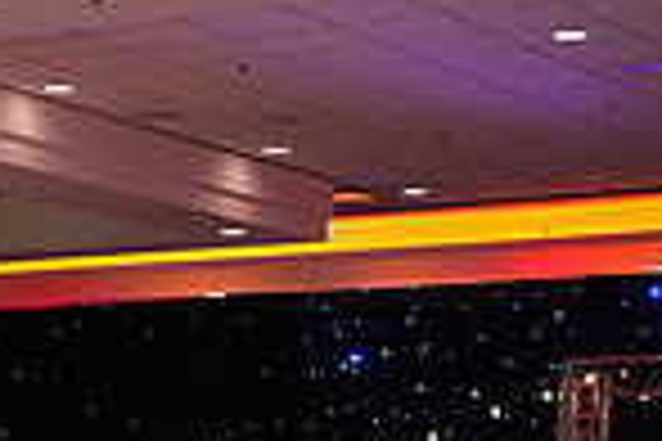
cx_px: -594
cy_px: 857
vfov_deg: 8.1
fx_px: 2979
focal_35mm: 162
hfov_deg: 11.6
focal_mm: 41
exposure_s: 1/400
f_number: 5.6
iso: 5000
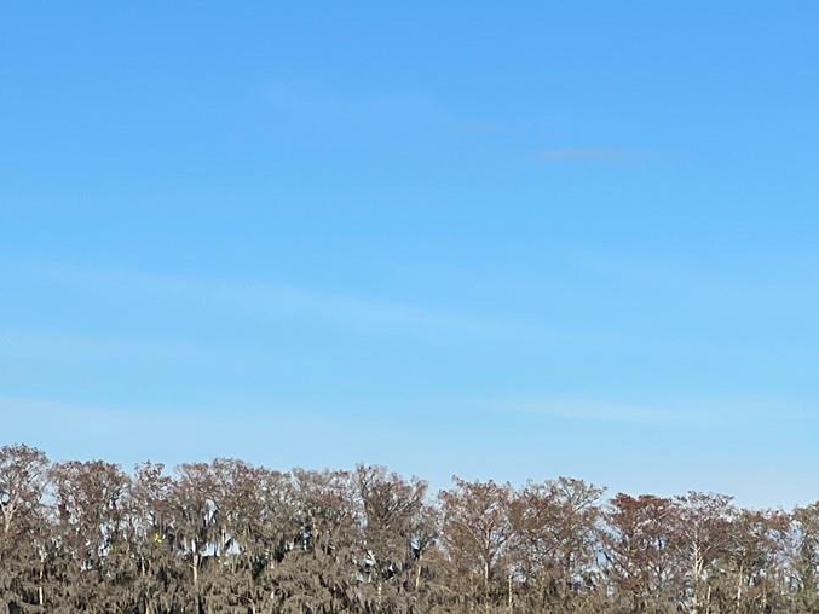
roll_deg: -0.5
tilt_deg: +1.2
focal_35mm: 182
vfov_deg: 8.1
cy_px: 626
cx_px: 235
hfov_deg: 10.8
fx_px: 4307
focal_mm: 9
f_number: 2.8
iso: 32
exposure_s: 1/1014
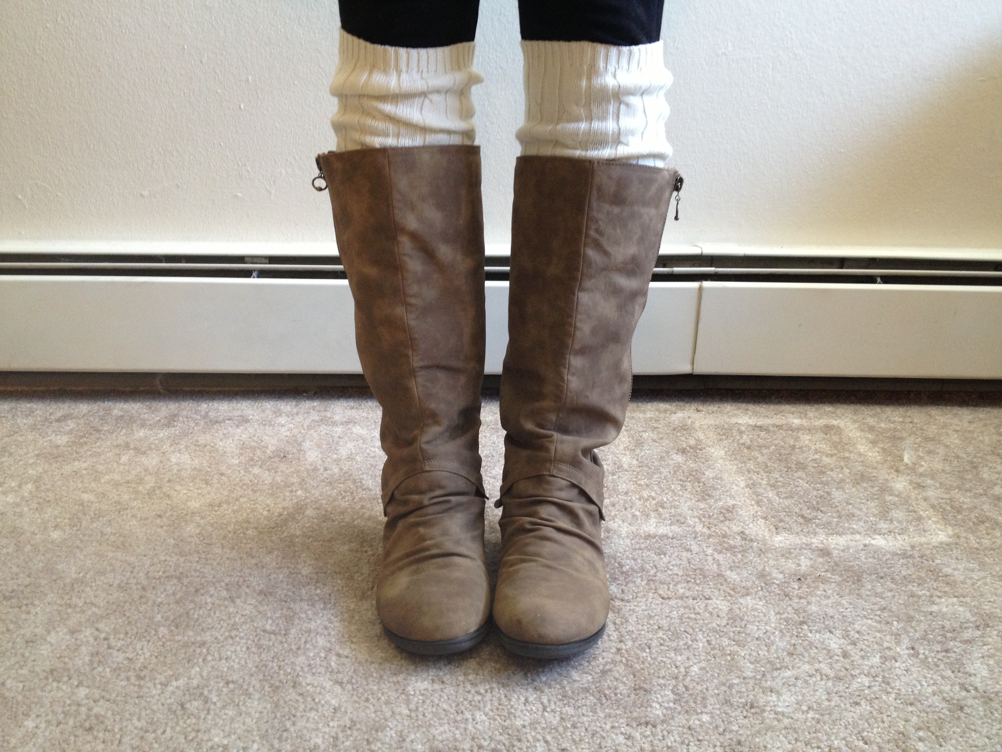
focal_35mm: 35
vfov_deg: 40.7
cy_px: 376
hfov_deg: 52.6
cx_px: 501
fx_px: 1013
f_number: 2.4
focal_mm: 4.28
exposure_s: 1/20
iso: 125
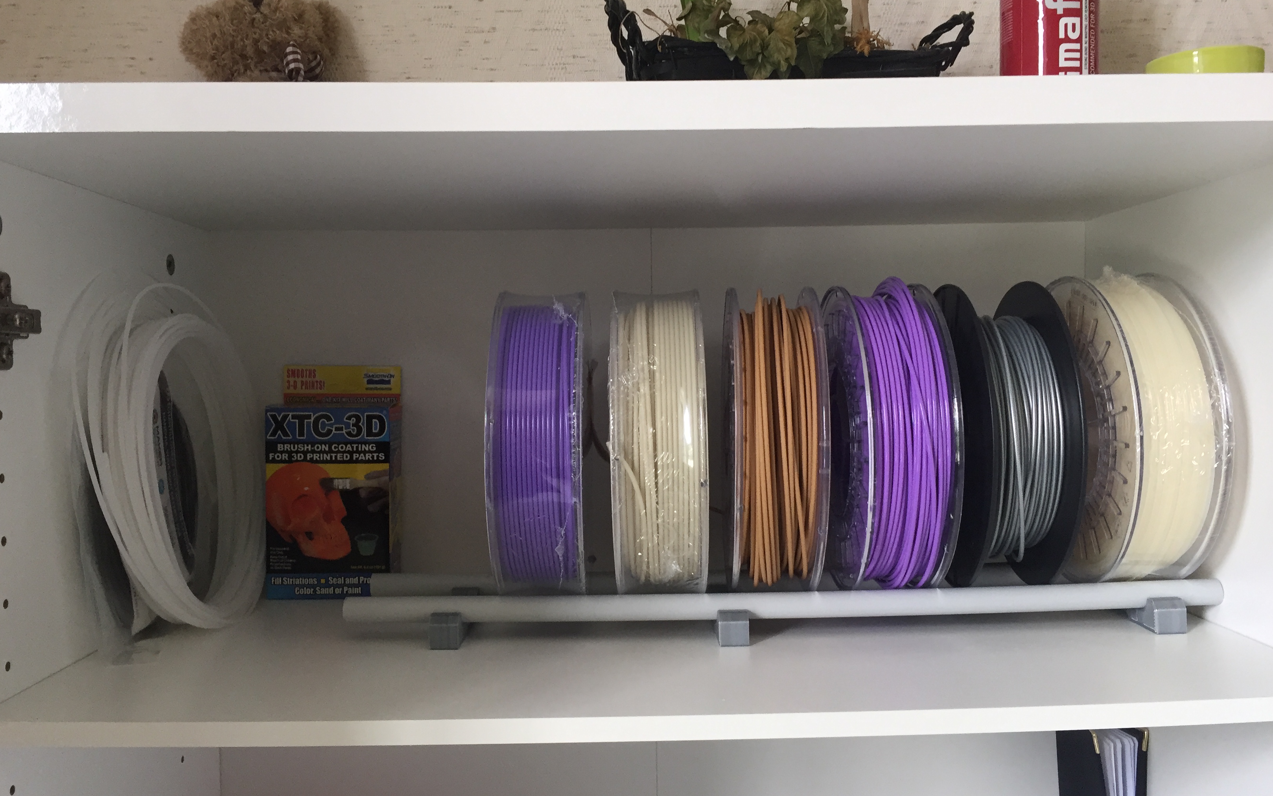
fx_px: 1075
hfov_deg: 61.2
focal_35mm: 31
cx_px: 635
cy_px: 410
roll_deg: -1.1
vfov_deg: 40.6
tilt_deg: -2.5
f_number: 2.2
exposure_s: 1/33
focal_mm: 4.15
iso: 50
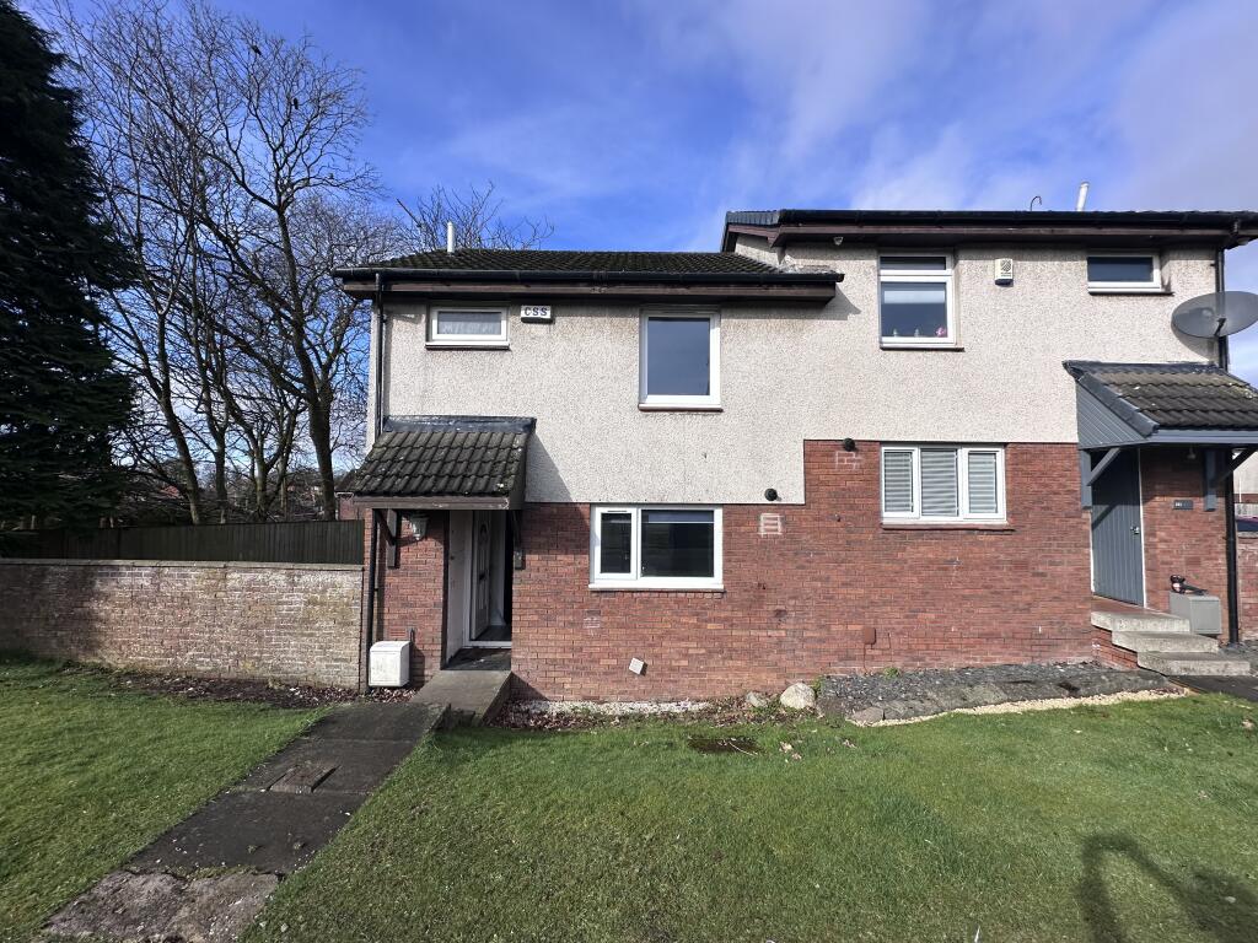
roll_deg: +1.1
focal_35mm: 14
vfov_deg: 85.7
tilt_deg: +0.2
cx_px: 629
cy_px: 472
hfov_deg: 102.1
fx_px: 509
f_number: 2.2
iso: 40
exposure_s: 1/1825
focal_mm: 2.22
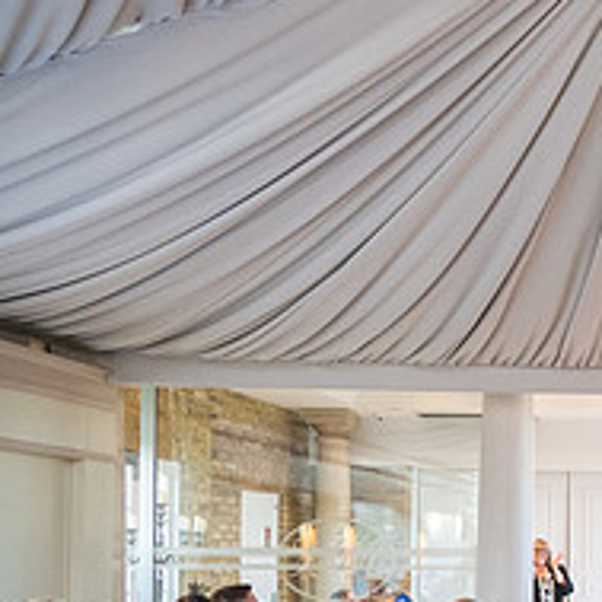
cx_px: 764
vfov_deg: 26.3
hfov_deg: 24.2
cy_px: 548
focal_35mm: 63
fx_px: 1240
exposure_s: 1/250
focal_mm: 24
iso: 5000
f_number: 4
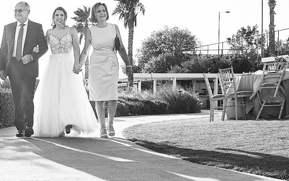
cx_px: 4
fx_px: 559
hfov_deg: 27.4
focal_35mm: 71
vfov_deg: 18.3
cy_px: 121
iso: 100
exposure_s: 1/500
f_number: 5
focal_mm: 34
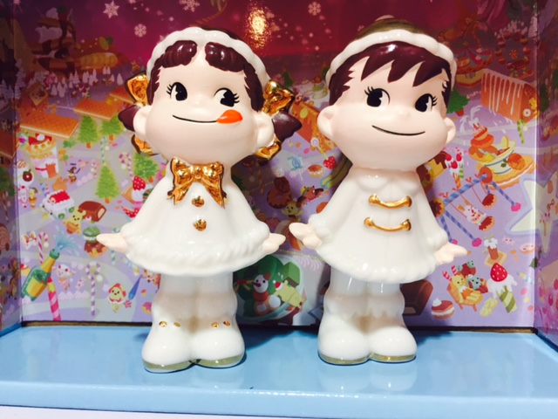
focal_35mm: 29
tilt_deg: -1.2
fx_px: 467
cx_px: 279
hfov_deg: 61.7
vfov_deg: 48.2
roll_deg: -1.8
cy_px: 210
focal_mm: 4.15
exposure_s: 1/33
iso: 100
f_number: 2.2
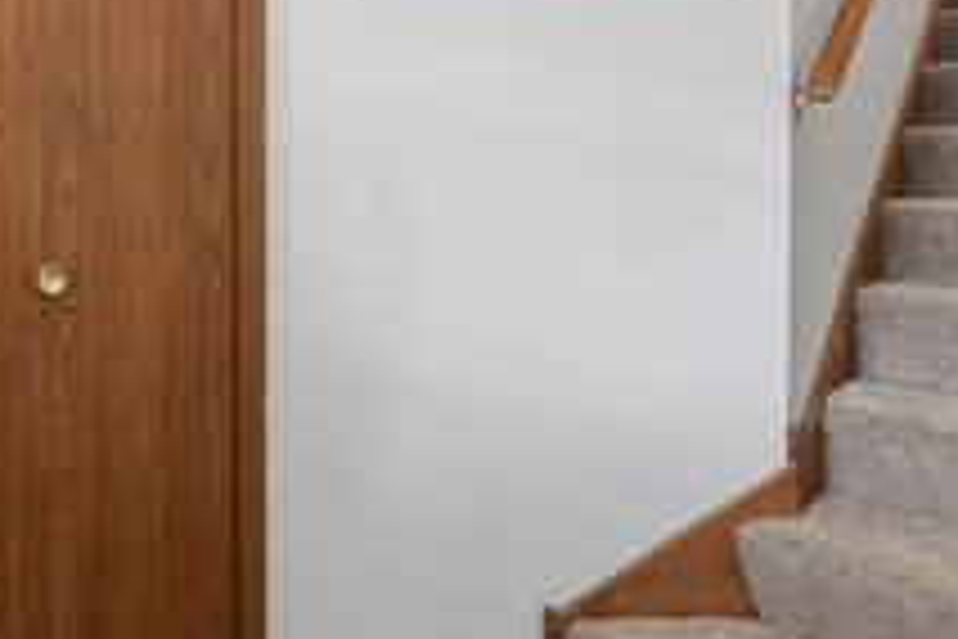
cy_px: 180
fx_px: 718
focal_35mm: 27
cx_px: 400
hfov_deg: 66.9
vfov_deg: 46.6
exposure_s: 1/3.33
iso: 160
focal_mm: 12
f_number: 8
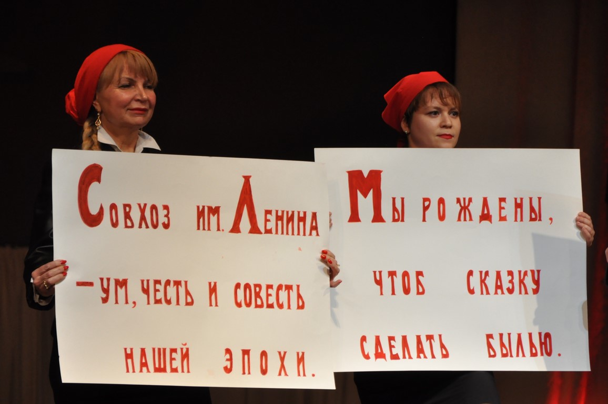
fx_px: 5314
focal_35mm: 315
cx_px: 304
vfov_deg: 4.4
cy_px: 202
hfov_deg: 6.5
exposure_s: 1/320
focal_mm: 210
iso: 1000
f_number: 6
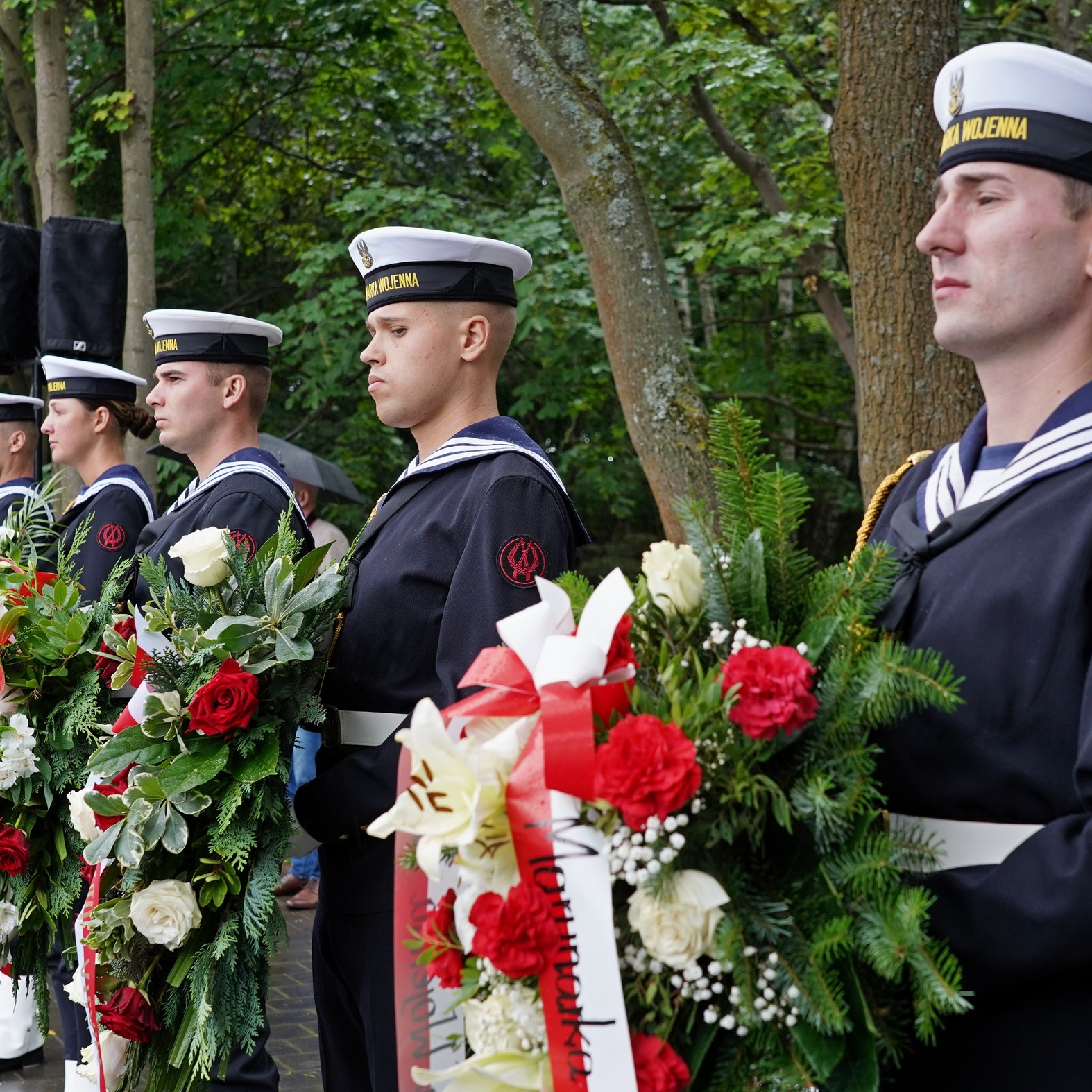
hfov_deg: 30.0
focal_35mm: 57
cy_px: 538
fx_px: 2034
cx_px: 558
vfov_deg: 30.0
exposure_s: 1/200
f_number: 6.3
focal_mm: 44
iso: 500
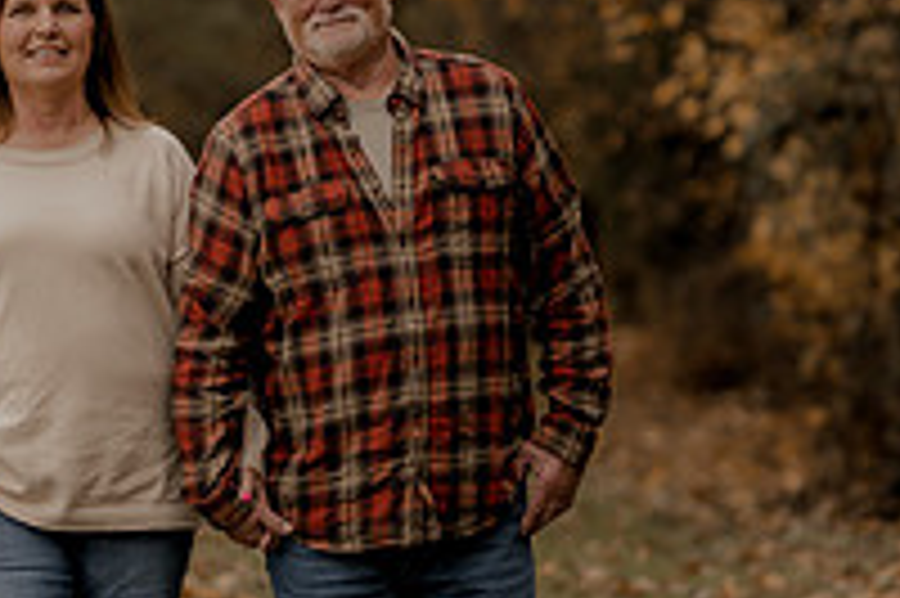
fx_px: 6170
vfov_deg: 5.6
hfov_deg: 8.3
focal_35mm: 247
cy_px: 259
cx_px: 158
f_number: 1.8
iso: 250
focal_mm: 85
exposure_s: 1/2500
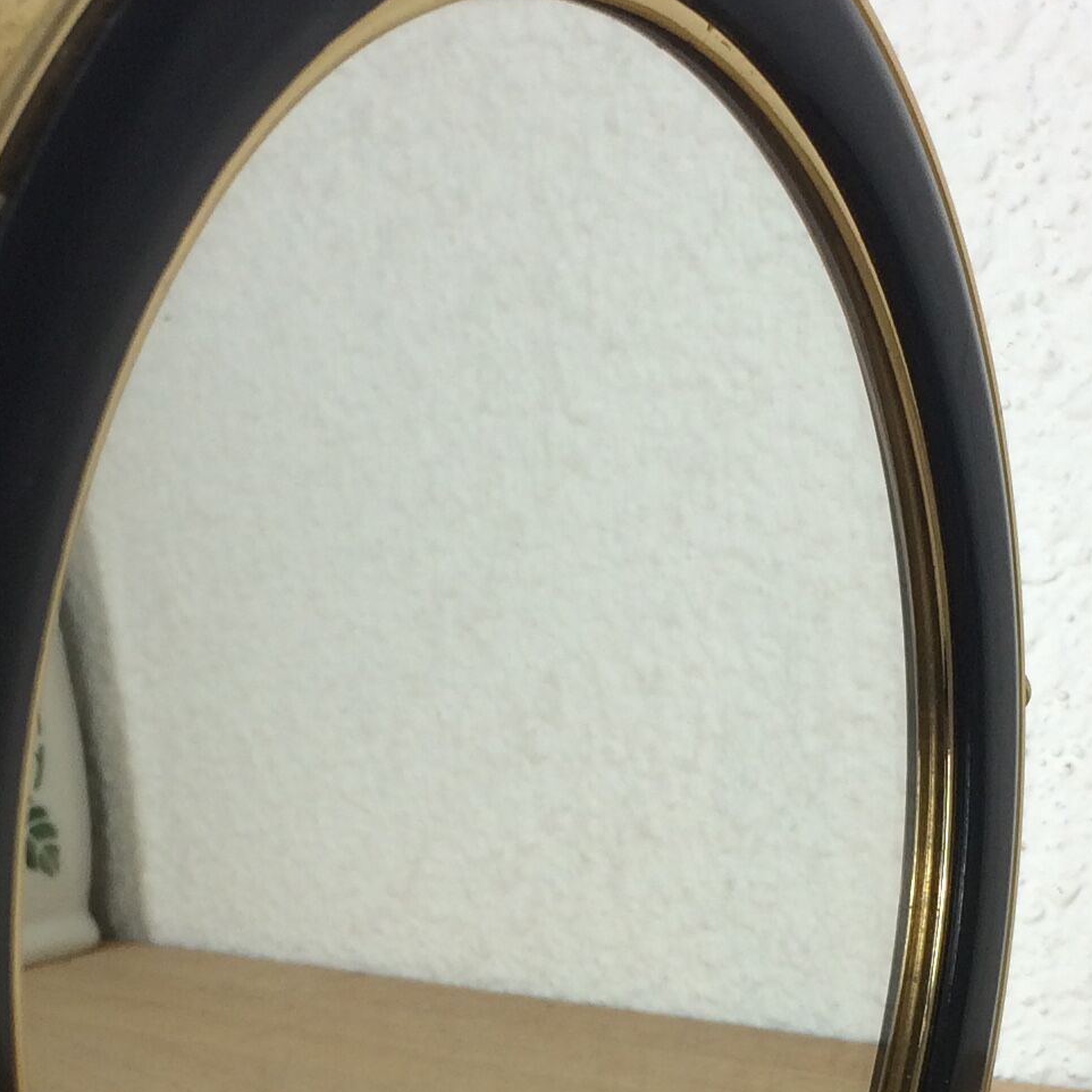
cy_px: 1007
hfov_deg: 19.9
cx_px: 569
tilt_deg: -19.3
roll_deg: -2.8
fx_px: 3105
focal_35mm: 87
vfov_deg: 19.5
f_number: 2.2
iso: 40
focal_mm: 4.15
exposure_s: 1/50
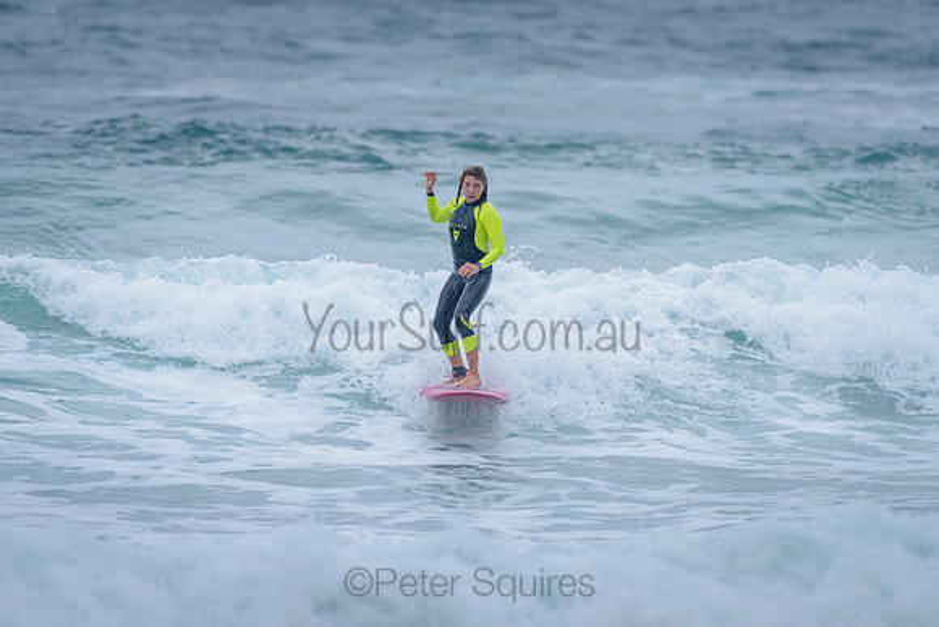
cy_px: 287
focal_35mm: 613
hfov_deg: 3.4
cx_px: 492
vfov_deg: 2.2
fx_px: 15998
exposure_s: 1/1250
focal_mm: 500
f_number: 5.6
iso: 500
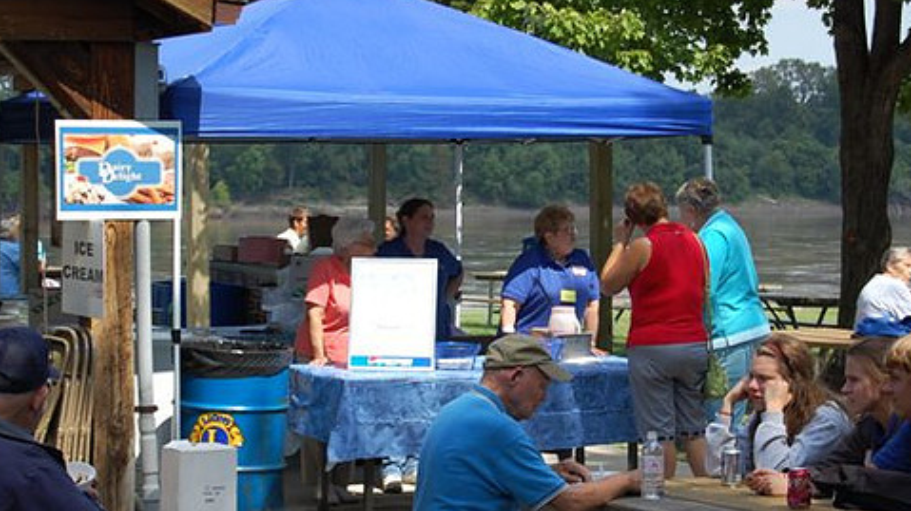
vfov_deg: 11.6
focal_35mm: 105
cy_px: 285
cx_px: 441
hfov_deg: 20.4
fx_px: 2527
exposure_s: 1/320
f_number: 9
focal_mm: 55
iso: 200
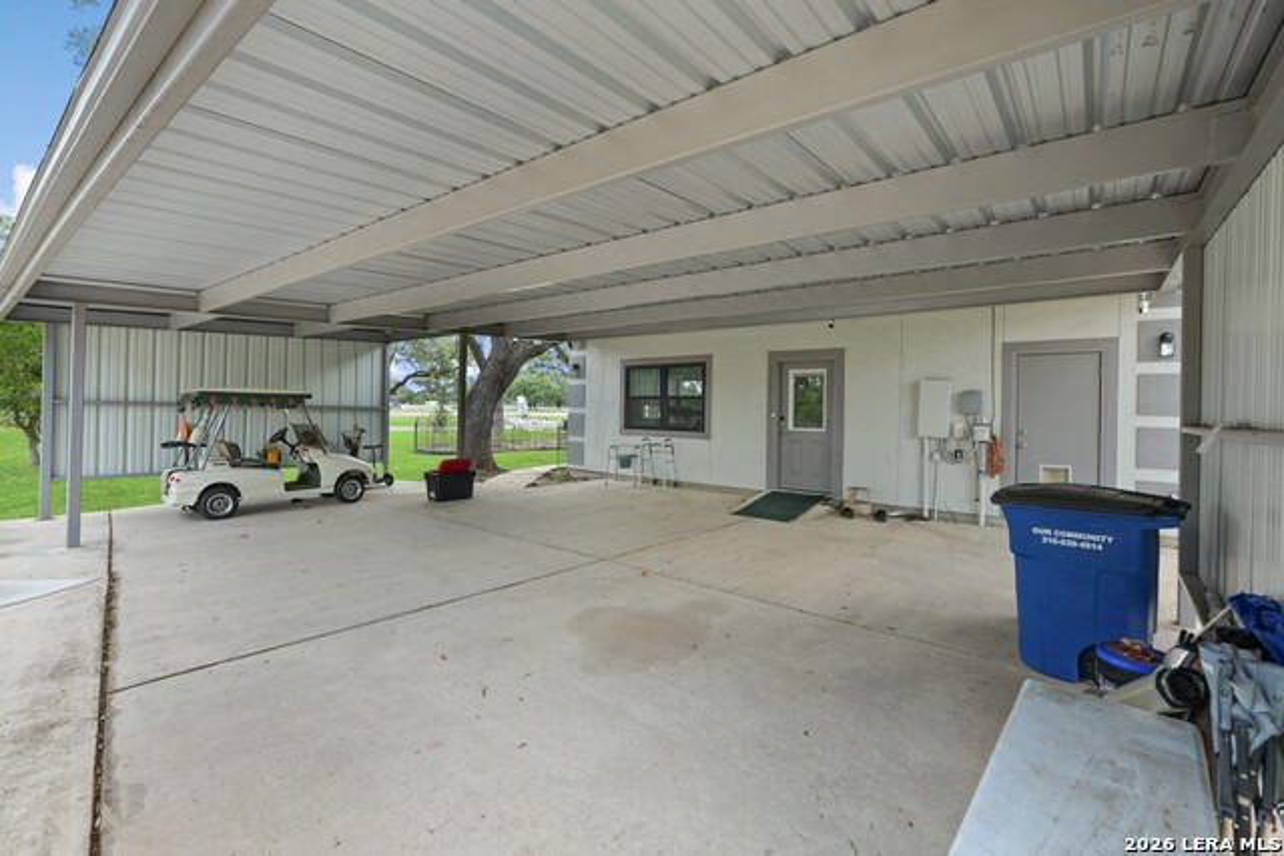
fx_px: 571
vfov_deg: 73.8
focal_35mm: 16
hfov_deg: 96.7
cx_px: 642
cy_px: 428
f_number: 4
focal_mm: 16
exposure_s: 1/20
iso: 50
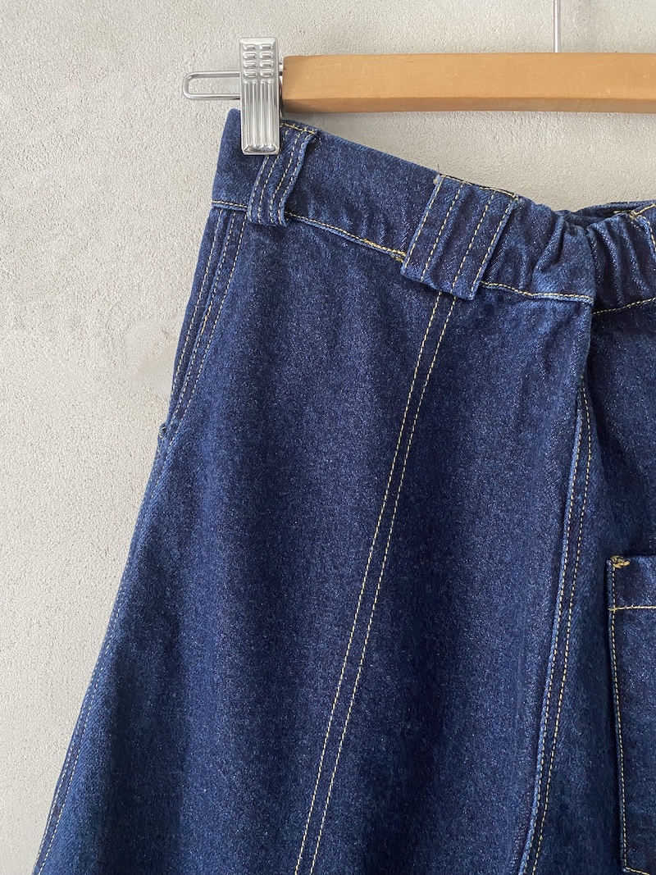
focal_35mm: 26
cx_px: 328
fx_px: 657
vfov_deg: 67.3
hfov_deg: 53.1
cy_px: 438
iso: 125
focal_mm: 4.25
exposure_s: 1/64
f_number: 1.8
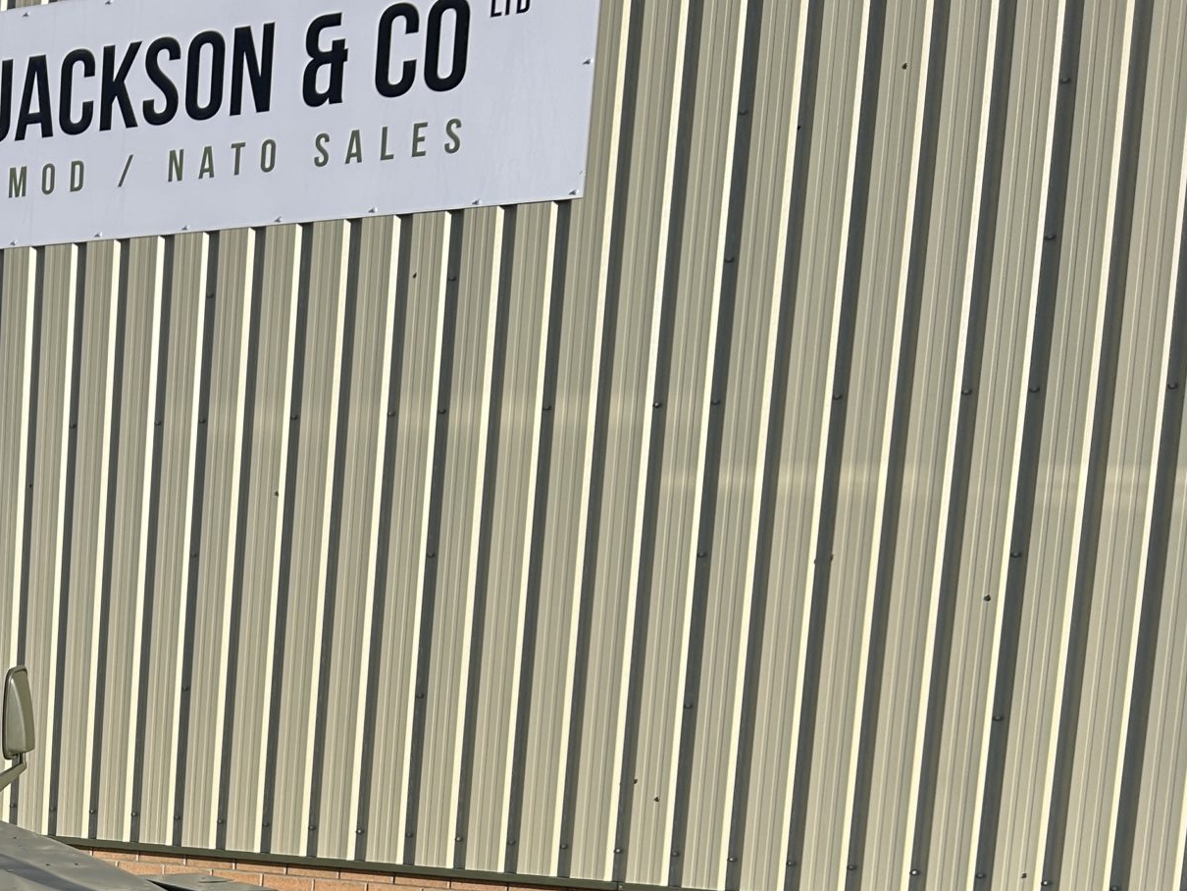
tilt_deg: -4.8
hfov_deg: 31.6
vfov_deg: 25.3
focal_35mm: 55
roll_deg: -1.4
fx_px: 1886
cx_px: -60
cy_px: 894
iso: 50
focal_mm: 5.7
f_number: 1.5
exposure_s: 1/2571
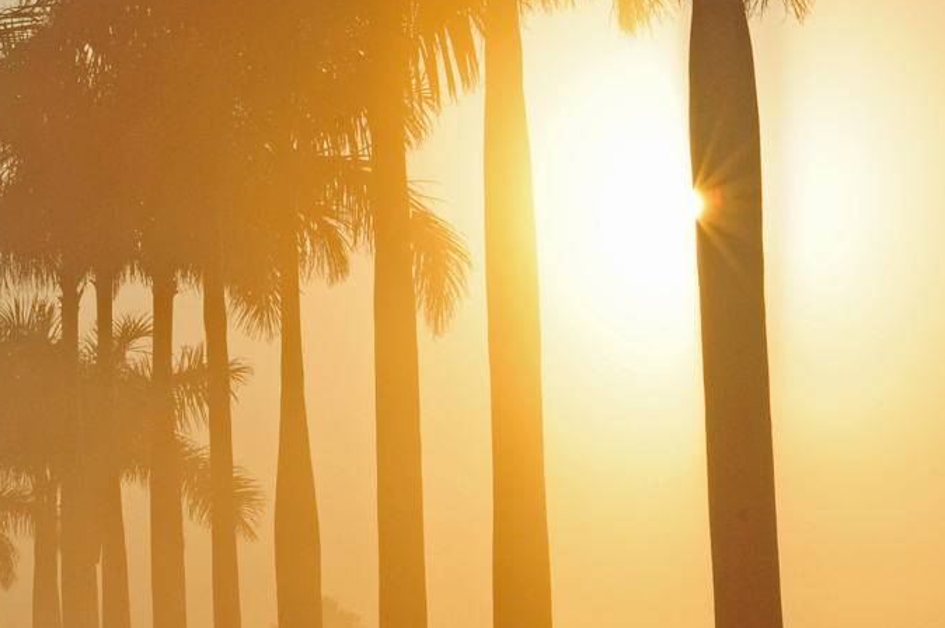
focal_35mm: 131
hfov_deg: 15.3
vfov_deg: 10.4
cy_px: 403
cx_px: -33
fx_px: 3435
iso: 1000
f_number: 18
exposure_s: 1/1250
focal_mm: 50
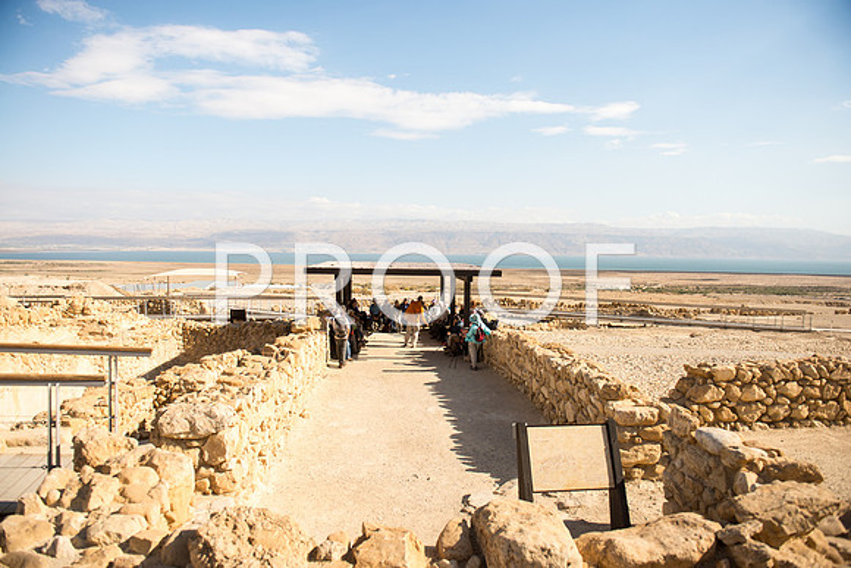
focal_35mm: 24
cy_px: 284
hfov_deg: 73.7
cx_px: 426
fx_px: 567
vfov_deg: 53.2
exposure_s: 1/4000
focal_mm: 24
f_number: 2.8
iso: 200
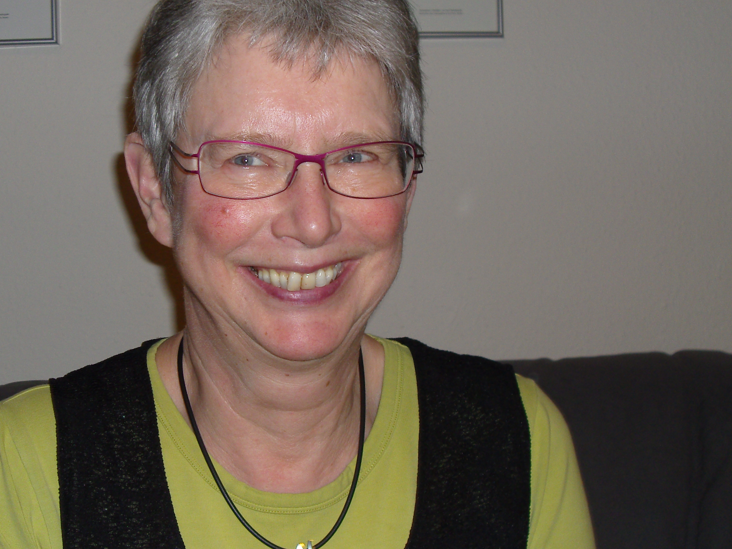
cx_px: 293
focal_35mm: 54
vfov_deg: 27.0
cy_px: 261
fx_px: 1142
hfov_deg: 35.4
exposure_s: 1/40
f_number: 2.8
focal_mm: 6.2
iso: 80
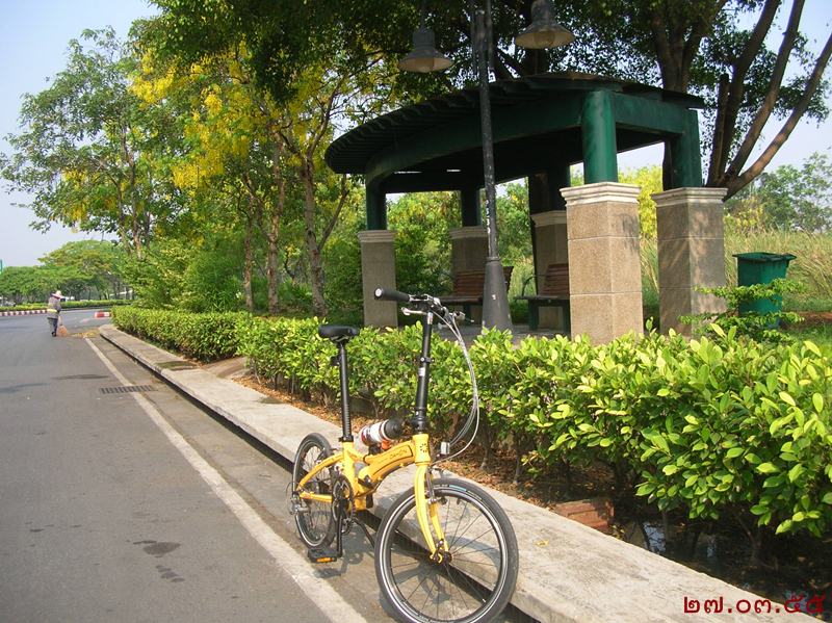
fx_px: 841
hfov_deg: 52.7
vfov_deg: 40.7
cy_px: 312
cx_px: 416
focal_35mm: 35
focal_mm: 5.8
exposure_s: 1/412
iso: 50
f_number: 2.8
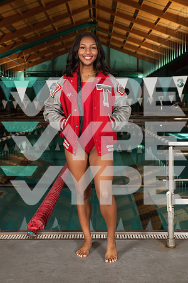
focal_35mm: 48
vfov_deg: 41.1
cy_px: 142
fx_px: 376
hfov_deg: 28.1
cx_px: 94
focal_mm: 48
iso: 800
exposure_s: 1/250
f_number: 7.1
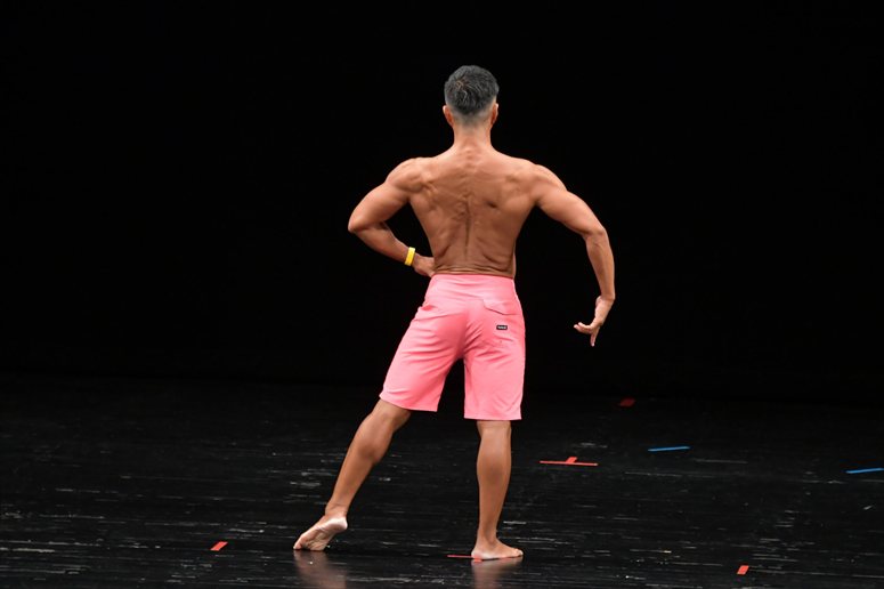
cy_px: 294
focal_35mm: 285
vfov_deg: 4.8
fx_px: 6995
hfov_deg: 7.2
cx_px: 442
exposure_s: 1/400
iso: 3200
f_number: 5.6
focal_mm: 190
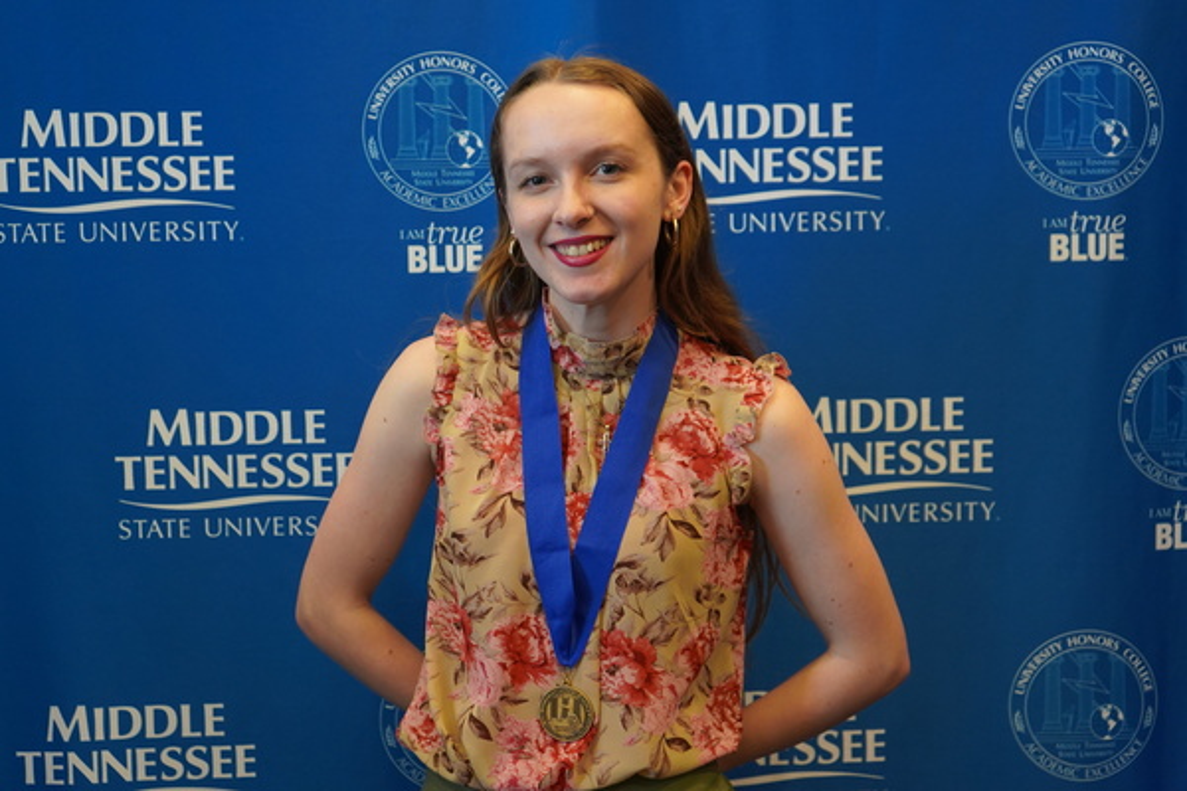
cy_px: 396
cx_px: 594
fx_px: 1648
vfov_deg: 27.0
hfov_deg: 39.6
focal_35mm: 50
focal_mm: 50
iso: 1600
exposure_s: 1/160
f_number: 4.5
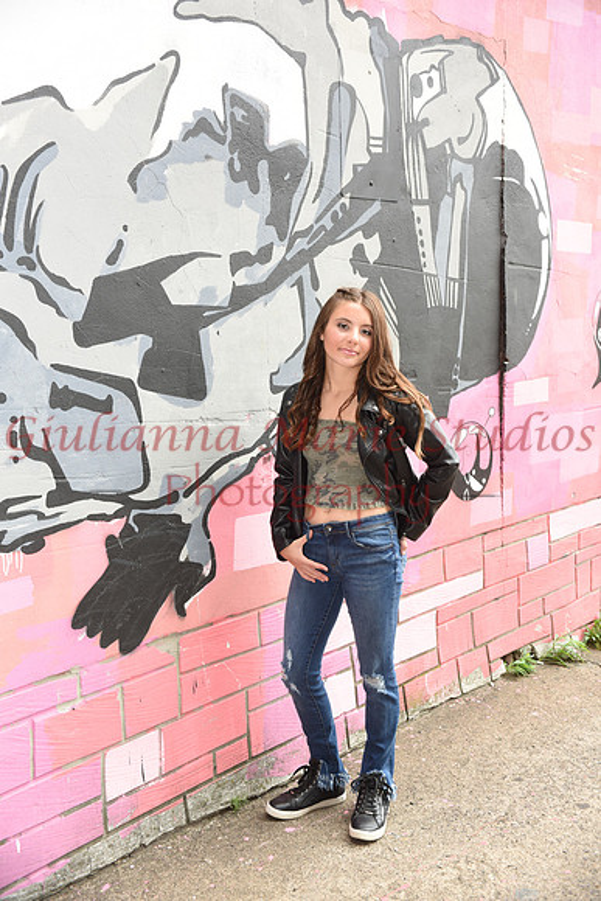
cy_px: 450
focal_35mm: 38
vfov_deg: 50.7
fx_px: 951
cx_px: 300
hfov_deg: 35.1
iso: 500
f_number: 6.3
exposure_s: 1/125
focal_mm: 38
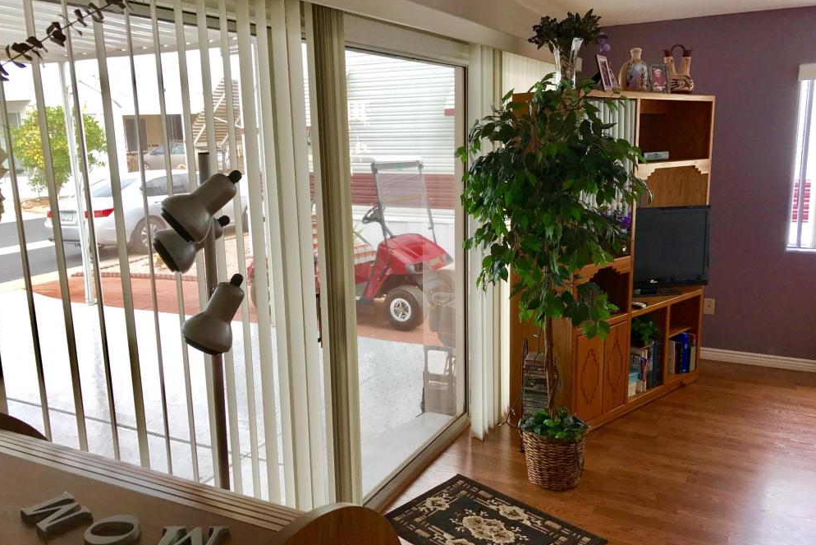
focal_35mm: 30
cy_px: 268
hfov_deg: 61.9
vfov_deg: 43.6
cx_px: 410
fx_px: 680
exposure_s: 1/60
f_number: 1.8
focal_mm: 3.99
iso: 25
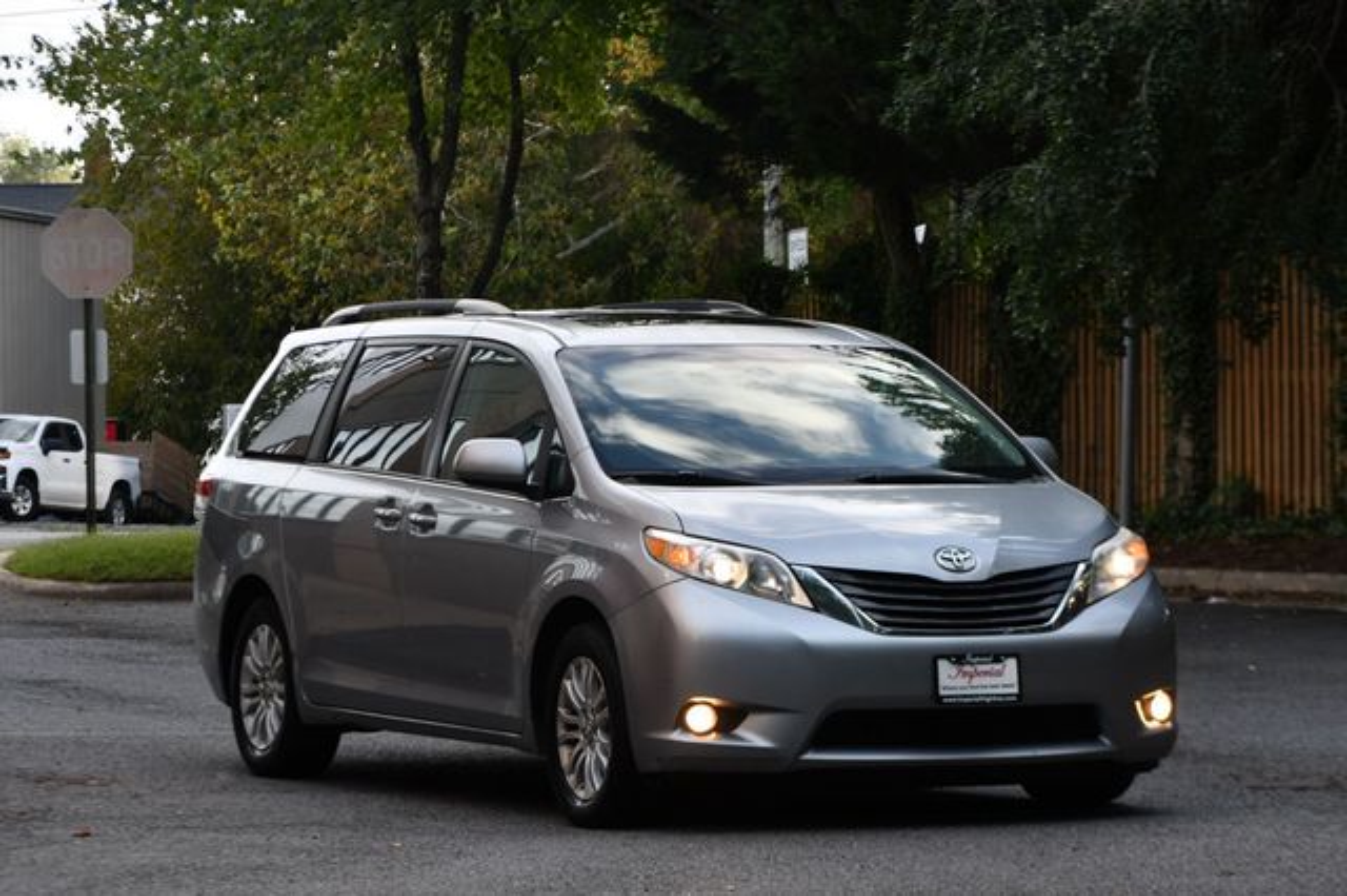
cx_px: 674
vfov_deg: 10.1
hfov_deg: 15.2
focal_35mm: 135
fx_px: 5048
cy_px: 448
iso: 200
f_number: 6.3
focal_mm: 90
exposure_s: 1/250
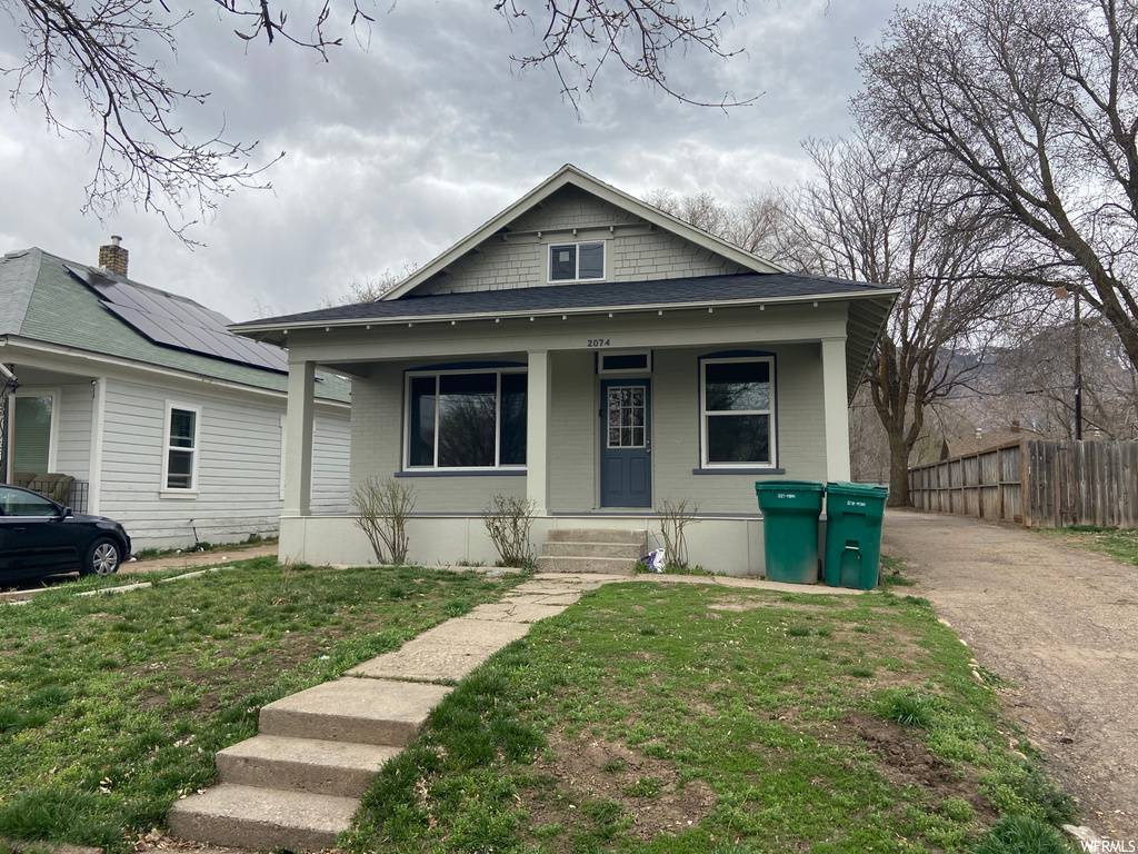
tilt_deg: +3.5
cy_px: 427
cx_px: 569
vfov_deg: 53.1
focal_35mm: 26
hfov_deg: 67.3
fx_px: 855
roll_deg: -1.0
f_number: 1.8
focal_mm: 4.25
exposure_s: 1/738
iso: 32
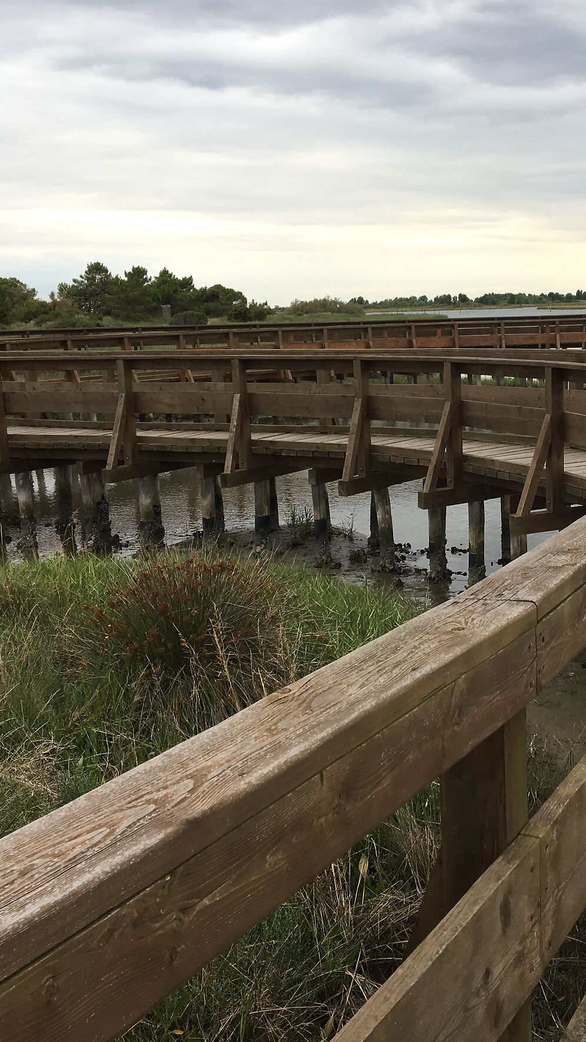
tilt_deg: -10.2
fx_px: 1188
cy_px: 521
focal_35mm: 43
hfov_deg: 27.0
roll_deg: +0.9
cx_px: 490
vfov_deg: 47.4
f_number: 2.2
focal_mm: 4.15
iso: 25
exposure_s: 1/186
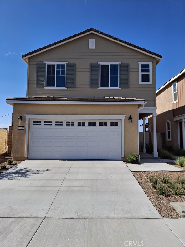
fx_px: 178
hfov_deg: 54.9
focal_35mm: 25
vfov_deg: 69.4
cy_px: 124
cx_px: 92
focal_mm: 4.69
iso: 32
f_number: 1.8
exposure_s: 1/1361
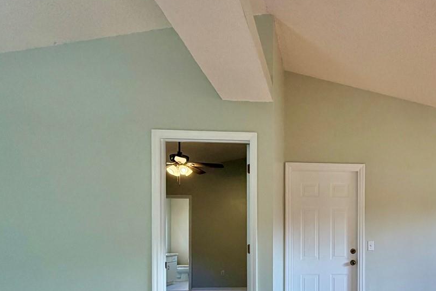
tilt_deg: +0.0
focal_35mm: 29
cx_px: 345
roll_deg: -0.4
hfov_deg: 59.0
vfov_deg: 42.6
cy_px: 240
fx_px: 351
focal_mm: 2.22
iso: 125
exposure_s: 1/120
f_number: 2.2
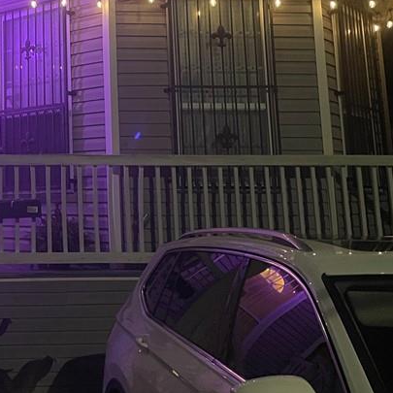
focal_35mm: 58
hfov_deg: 28.0
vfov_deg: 29.0
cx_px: 11
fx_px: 745
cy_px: 85
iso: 800
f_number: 1.6
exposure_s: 1/30
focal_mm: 4.2
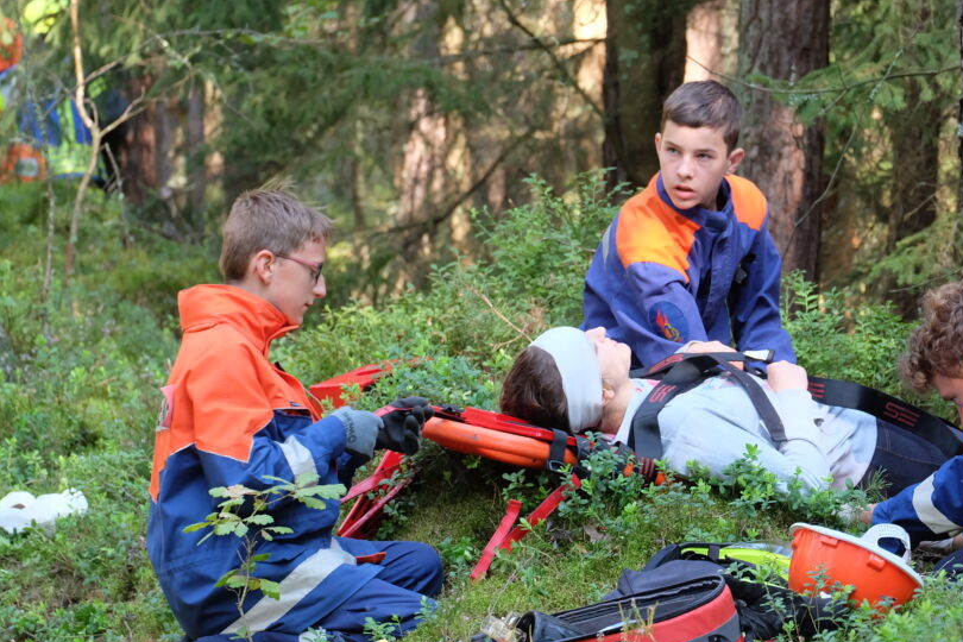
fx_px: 5350
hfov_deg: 10.3
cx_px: 693
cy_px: 379
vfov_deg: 6.9
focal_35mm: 200
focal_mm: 90
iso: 1250
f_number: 5.4
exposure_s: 1/90
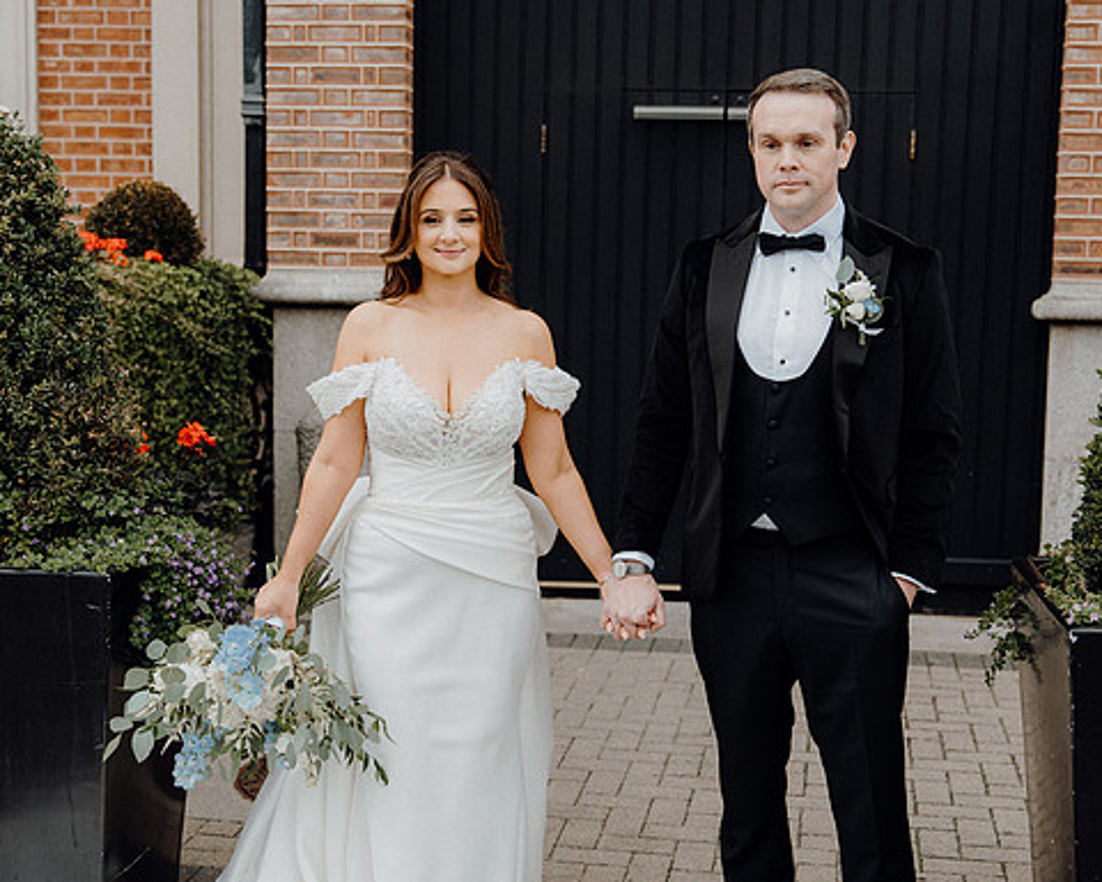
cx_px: 592
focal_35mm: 51
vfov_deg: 29.7
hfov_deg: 36.6
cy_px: 442
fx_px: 1663
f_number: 3.5
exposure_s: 1/250
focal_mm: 45
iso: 250
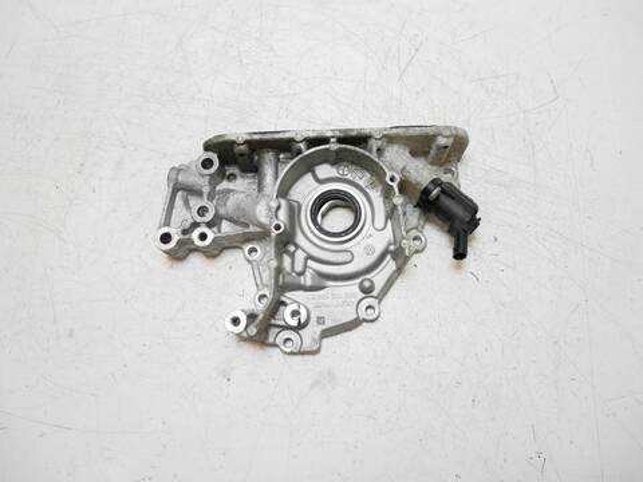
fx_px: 446
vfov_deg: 56.8
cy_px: 241
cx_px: 322
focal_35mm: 24
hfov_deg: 71.6
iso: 200
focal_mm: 12
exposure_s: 1/160
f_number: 4
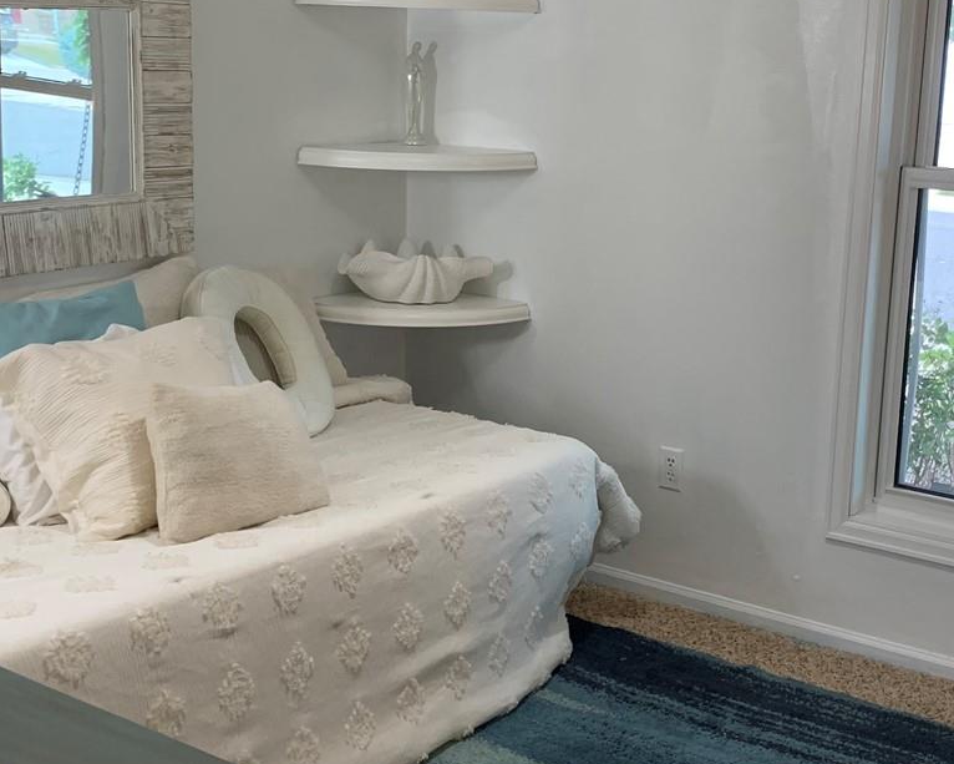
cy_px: 353
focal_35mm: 53
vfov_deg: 28.6
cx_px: 537
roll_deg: -1.5
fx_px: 1497
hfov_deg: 35.3
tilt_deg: -12.0
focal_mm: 4.25
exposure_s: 1/60
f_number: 1.8
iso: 125
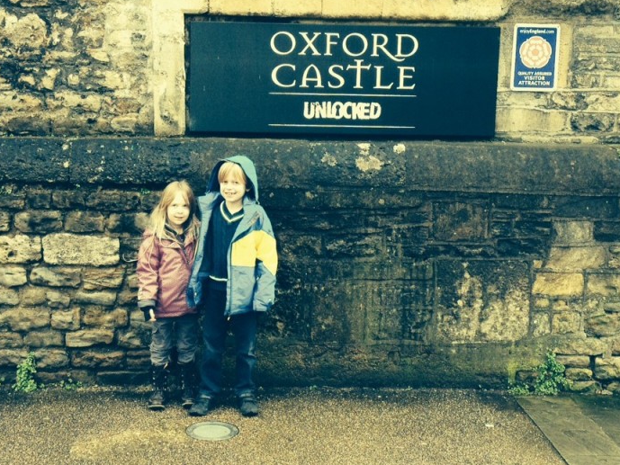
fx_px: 932
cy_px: 174
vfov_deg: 27.9
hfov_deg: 36.8
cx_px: 292
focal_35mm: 52
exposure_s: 1/120
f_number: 2.4
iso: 100
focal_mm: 4.28
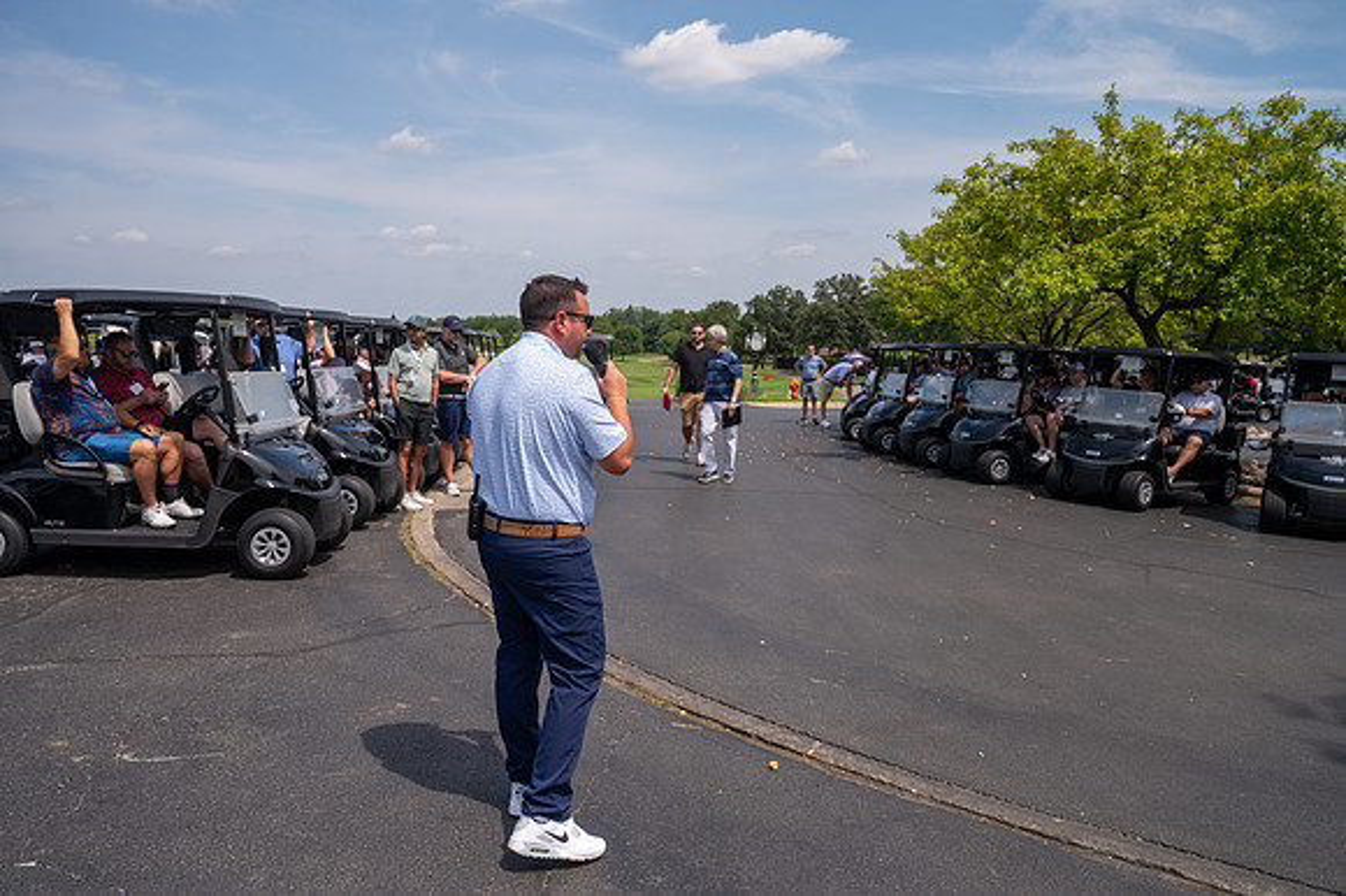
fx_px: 990
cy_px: 448
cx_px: 673
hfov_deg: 68.4
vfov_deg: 48.7
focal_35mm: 26
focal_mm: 26.5
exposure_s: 1/2000
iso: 250
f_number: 5
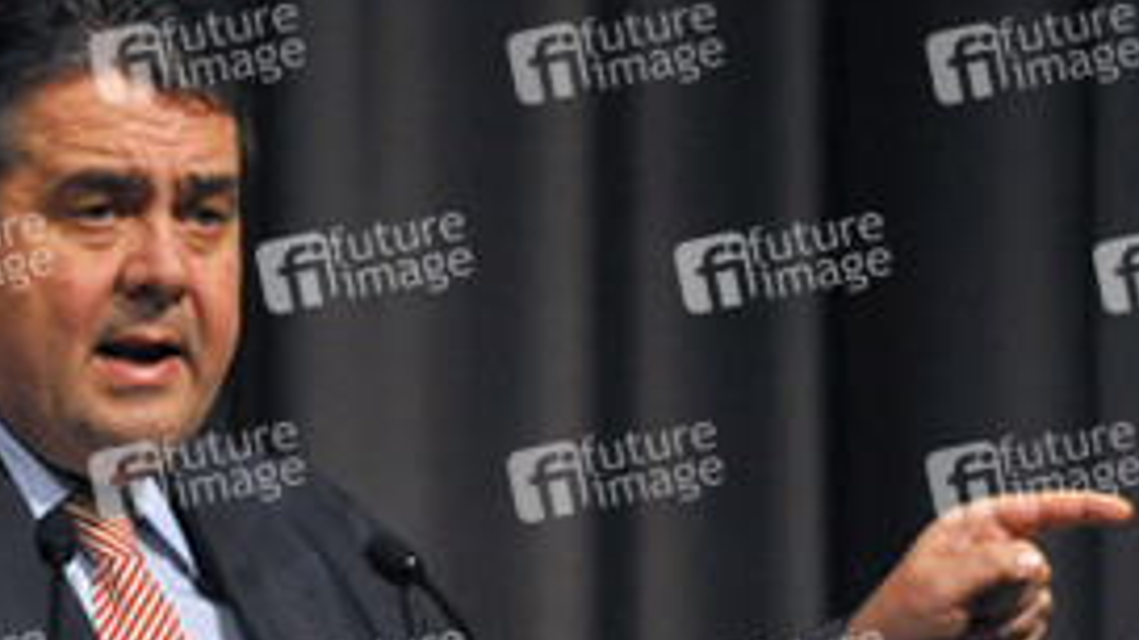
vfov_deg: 3.7
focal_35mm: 325
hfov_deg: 6.6
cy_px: 577
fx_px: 9812
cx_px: 251
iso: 2000
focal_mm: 125
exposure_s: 1/160
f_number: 7.1
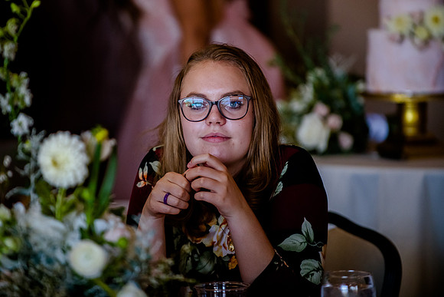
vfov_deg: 6.4
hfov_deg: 9.6
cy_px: 129
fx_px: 2646
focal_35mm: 214
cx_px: 193
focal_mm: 190
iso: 1250
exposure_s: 1/500
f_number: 2.8
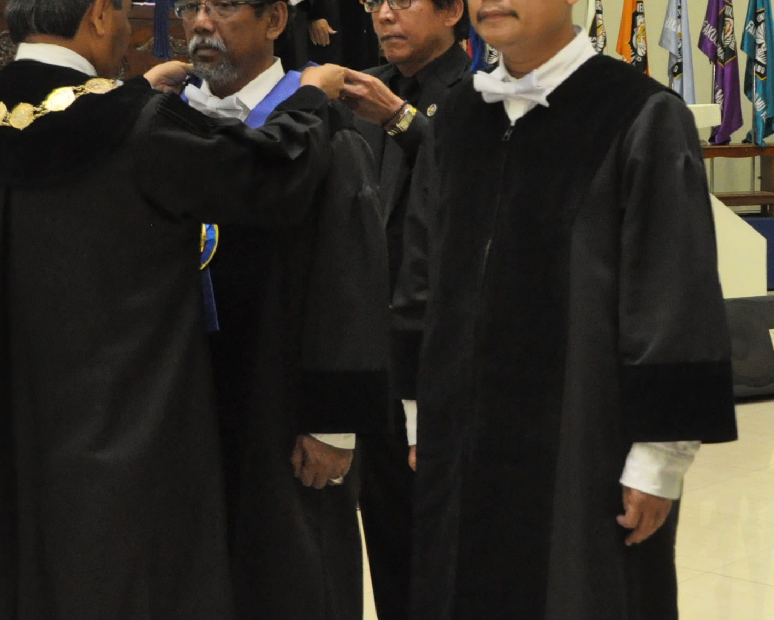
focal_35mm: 75
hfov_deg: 25.4
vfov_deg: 20.4
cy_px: 209
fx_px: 1718
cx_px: 434
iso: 2500
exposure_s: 1/30
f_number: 5
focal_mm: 24
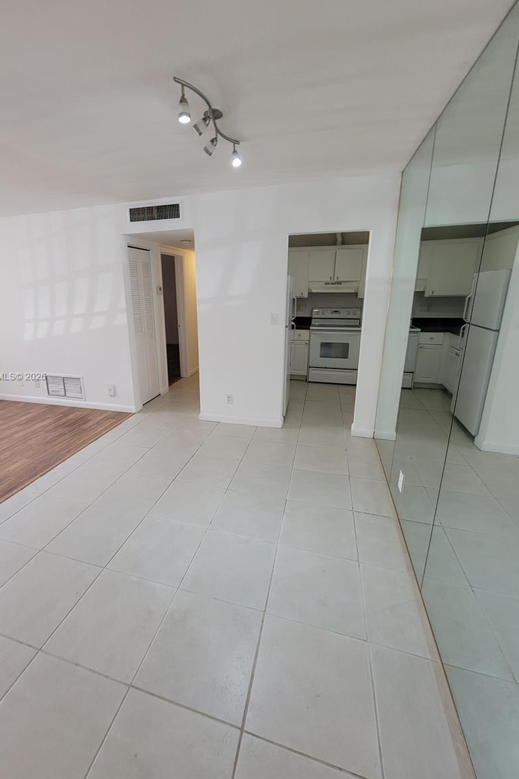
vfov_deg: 104.2
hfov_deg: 80.8
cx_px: 224
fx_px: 303
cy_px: 377
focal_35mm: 14
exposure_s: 1/60
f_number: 2.2
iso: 64
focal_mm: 2.2
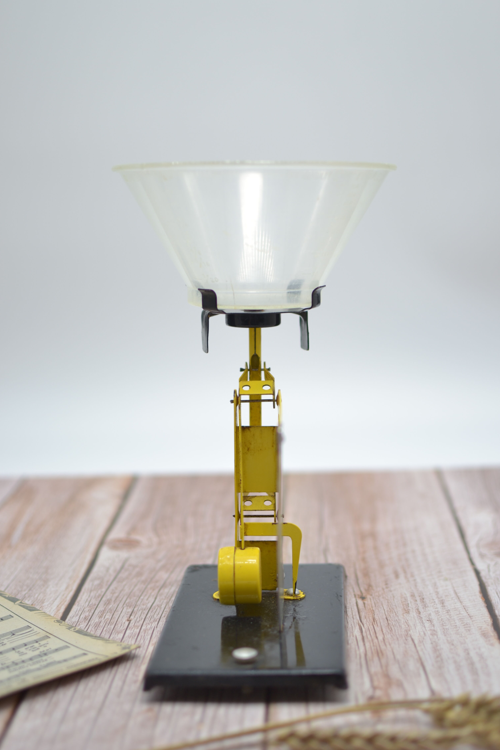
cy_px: 372
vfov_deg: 37.2
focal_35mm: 54
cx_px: 254
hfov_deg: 25.3
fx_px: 1115
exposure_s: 1/400
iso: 100
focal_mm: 35
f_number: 1.8
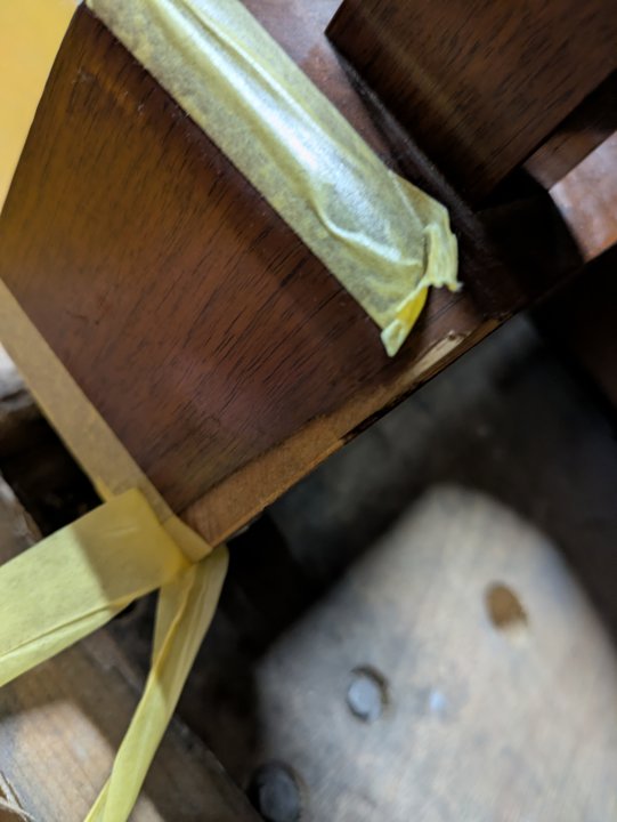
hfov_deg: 54.9
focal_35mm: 25
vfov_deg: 69.4
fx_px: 593
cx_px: 308
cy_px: 411
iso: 248
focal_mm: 5.43
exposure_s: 1/25
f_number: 1.89
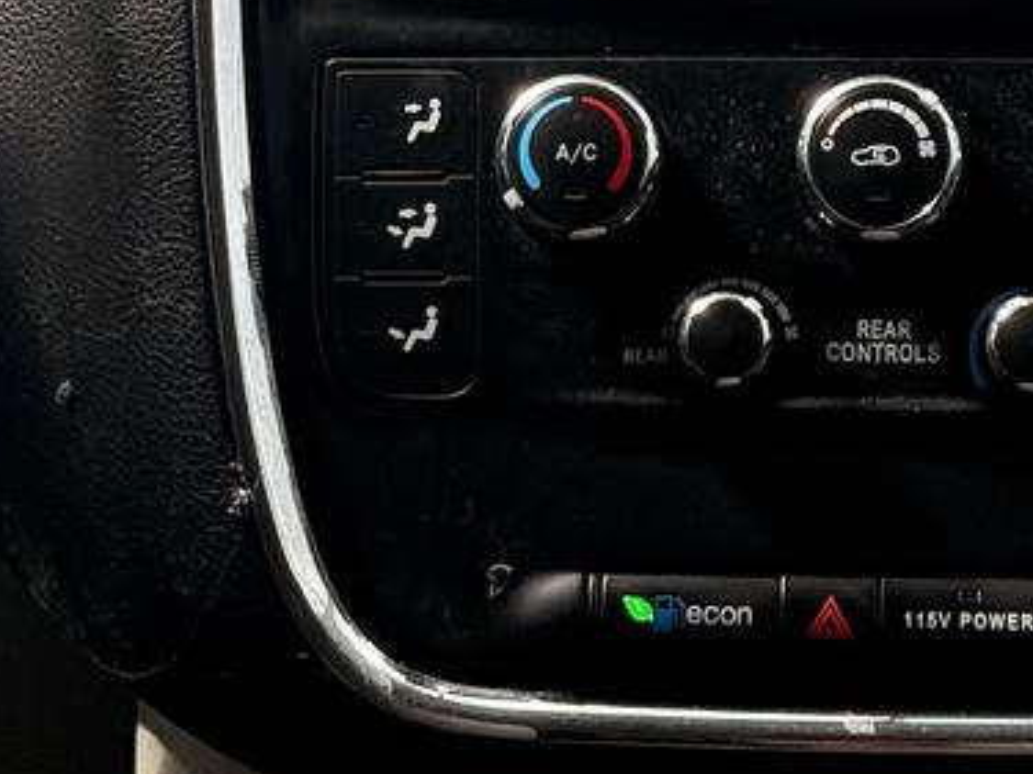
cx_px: 815
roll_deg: +0.3
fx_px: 4892
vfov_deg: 8.8
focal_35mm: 164
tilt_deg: -5.6
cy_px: -463
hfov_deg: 12.0
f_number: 1.78
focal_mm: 6.76
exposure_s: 1/553
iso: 100
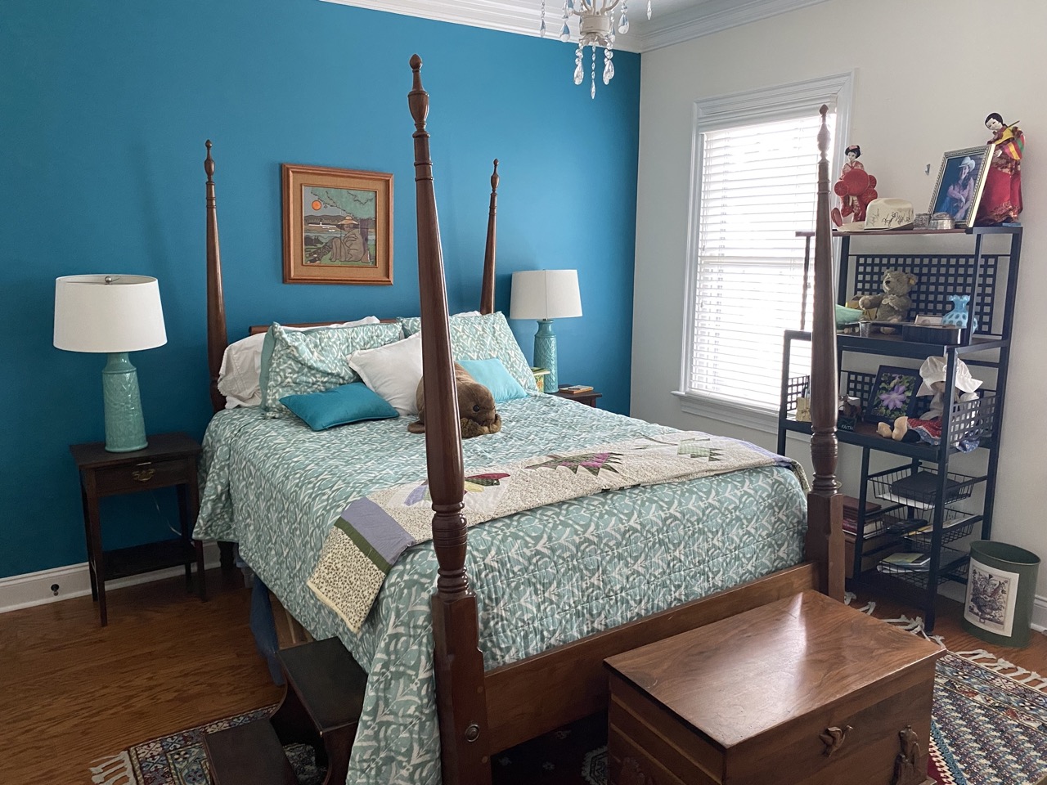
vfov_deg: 53.1
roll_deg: -0.2
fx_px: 786
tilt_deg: -12.9
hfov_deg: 67.3
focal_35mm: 26
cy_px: 392
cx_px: 524
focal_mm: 4.25
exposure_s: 1/60
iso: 400
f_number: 1.8
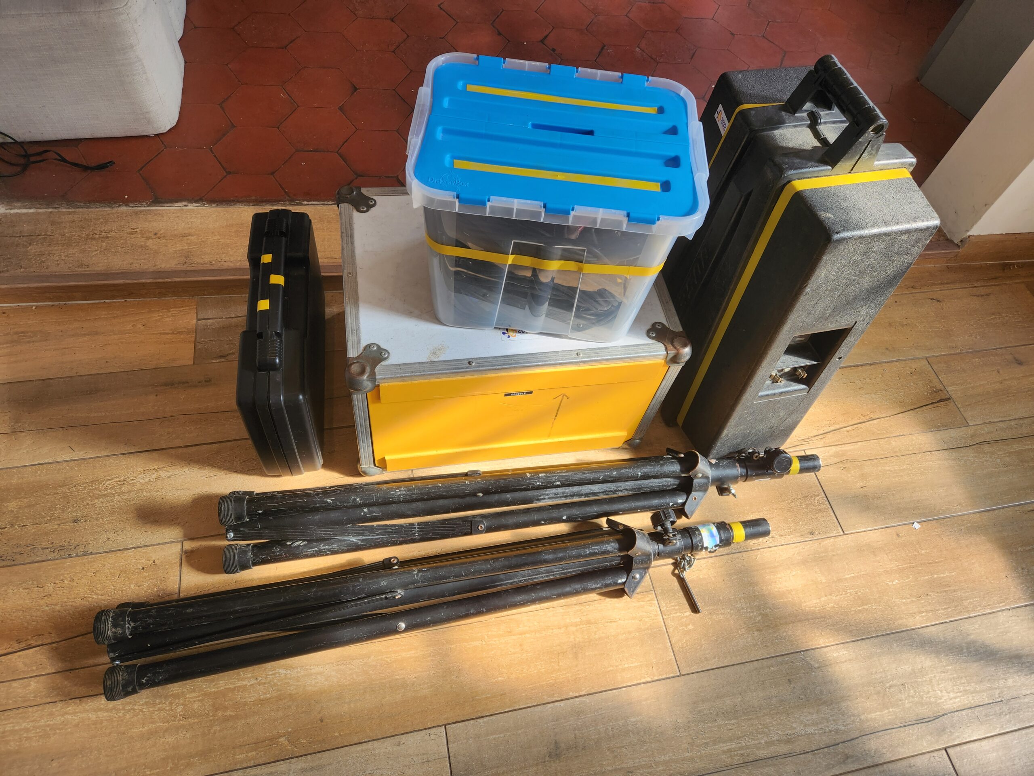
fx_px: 687
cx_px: 517
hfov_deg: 73.9
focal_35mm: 23
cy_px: 388
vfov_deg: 58.9
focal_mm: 5.4
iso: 25
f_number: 1.8
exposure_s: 1/180
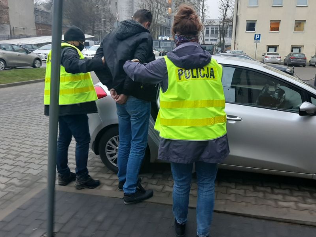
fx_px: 256
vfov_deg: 49.7
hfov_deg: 63.4
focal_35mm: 28
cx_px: 170
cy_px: 111
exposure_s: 1/50
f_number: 1.7
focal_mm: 3.93
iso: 100
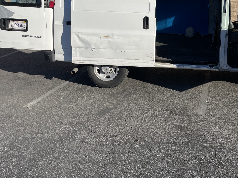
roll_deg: +0.9
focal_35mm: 45
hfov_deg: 40.6
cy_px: 38
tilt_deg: -6.7
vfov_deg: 31.4
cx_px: 184
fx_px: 309
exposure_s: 1/4292
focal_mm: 4.2
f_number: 1.6
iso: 32
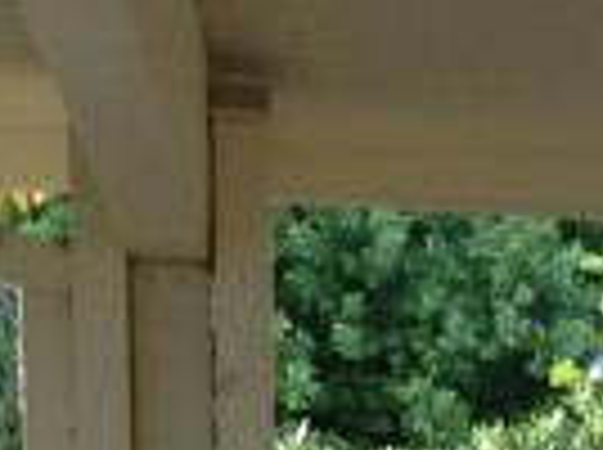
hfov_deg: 7.0
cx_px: 1836
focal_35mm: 254
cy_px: 1544
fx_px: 4417
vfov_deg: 5.4
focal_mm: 3.3
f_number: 2.4
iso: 32
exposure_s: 1/60
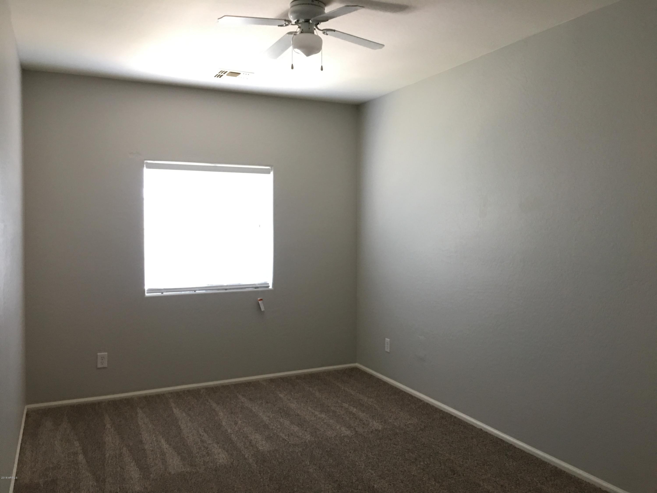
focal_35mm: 29
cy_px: 246
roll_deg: -0.8
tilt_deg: -1.2
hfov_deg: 61.7
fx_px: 550
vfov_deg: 48.2
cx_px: 328
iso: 100
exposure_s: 1/15
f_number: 2.2
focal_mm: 4.15
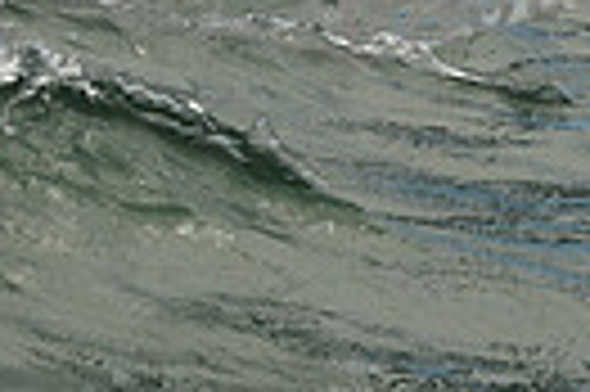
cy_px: -345
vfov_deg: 4.4
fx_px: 5074
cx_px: 1203
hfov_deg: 6.4
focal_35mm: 310
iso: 320
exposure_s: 1/800
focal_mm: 70
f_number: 13
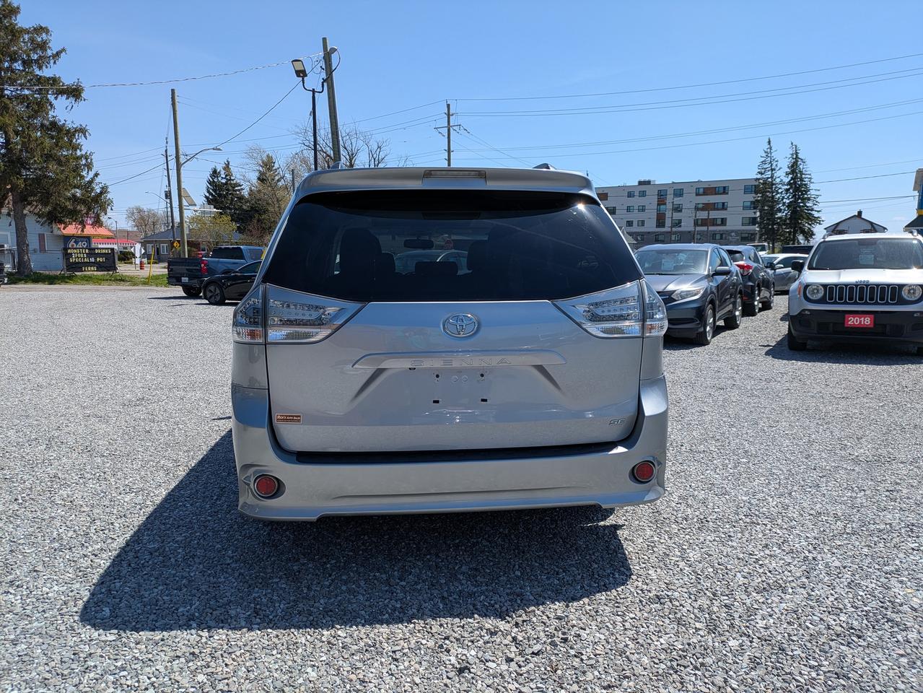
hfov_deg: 69.4
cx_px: 462
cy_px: 346
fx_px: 667
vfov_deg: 54.9
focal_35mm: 25
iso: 41
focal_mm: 5.43
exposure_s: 1/1821
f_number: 1.89
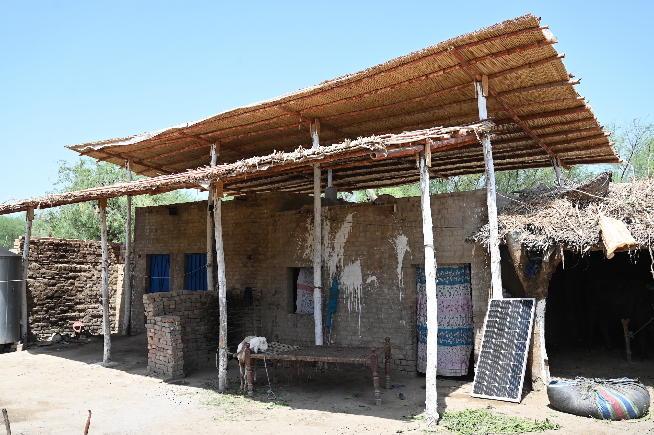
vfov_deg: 43.5
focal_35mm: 30
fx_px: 545
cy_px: 218
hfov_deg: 62.0
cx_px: 327
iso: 110
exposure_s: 1/250
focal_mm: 30
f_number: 5.6
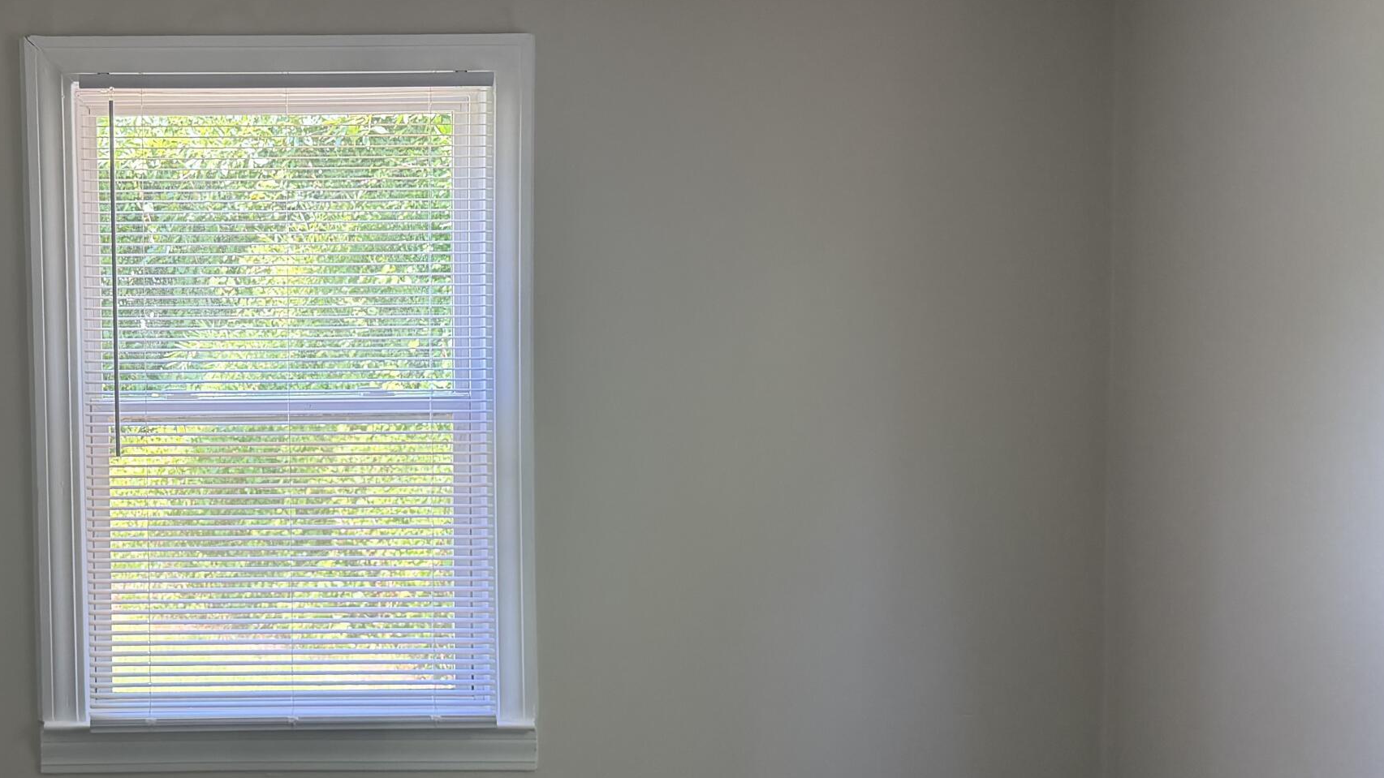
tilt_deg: -2.0
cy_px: 362
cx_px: 170
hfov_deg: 41.5
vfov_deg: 26.0
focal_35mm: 46
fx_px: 1688
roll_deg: +1.4
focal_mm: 6.76
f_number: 1.78
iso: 160
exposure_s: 1/121
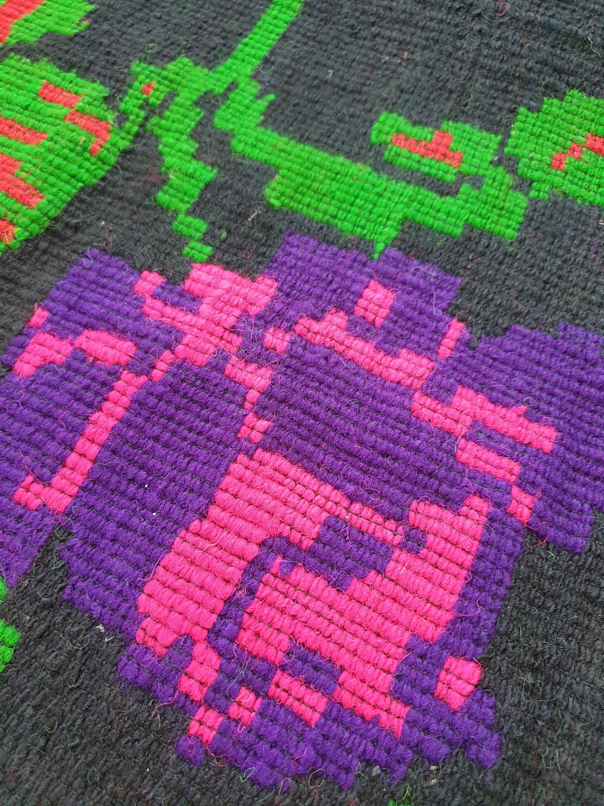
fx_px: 605
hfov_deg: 53.1
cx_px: 302
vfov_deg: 67.3
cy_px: 403
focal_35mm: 26
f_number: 1.5
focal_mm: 4.3
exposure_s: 1/33
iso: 250
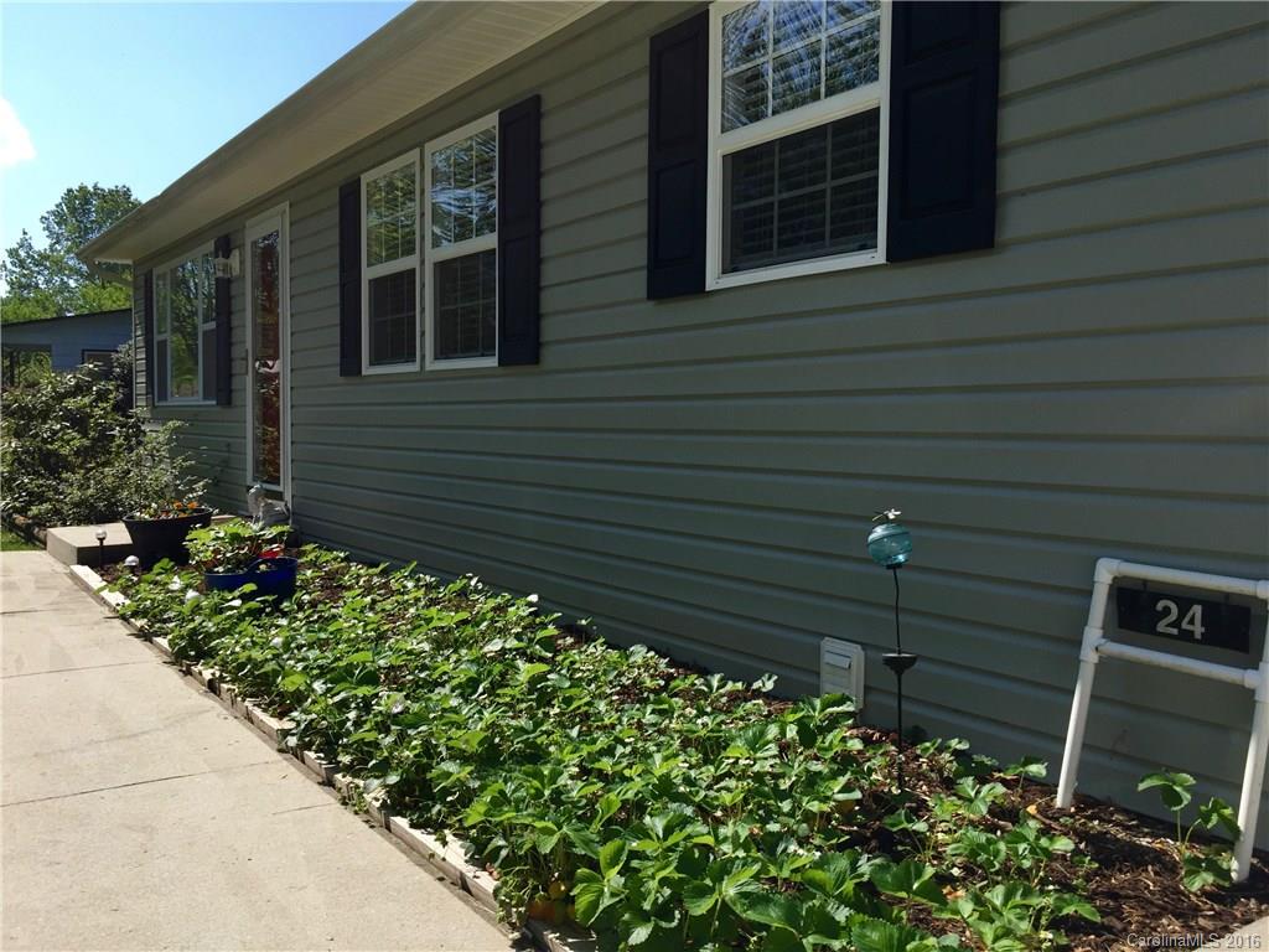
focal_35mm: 29
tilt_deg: +0.2
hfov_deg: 61.7
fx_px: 1063
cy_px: 476
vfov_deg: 48.2
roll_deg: -1.6
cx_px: 634
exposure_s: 1/1721
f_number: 2.2
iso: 32
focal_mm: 4.15
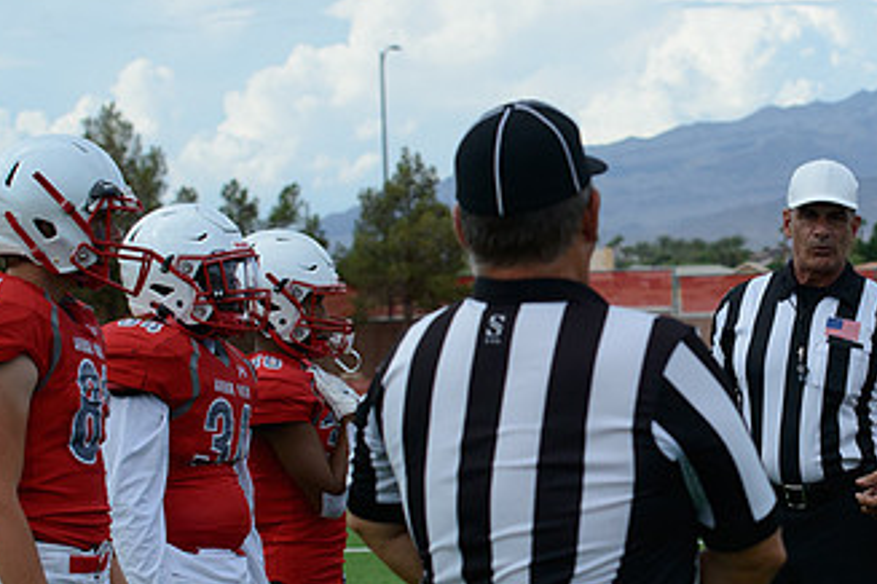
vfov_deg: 11.0
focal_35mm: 124
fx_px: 3021
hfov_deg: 16.4
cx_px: 695
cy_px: 374
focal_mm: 70
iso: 1600
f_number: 5
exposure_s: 1/8000
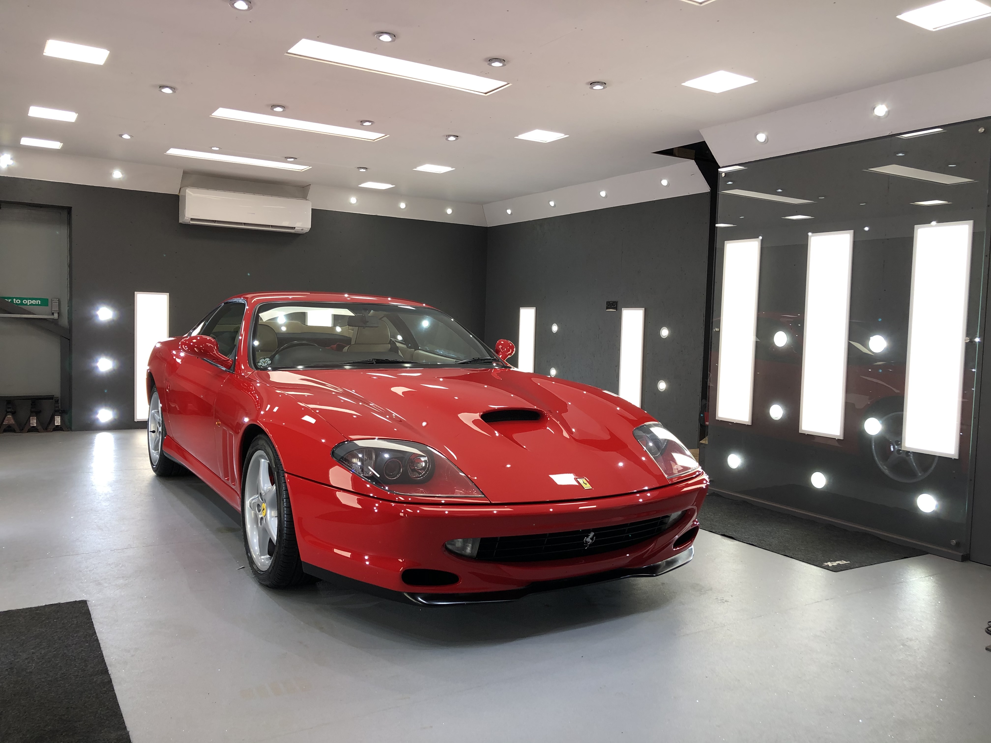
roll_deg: -0.8
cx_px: 496
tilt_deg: -3.7
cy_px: 372
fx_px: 802
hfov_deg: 63.4
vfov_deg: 49.7
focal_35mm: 28
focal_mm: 3.99
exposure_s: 1/100
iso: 32
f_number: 1.8
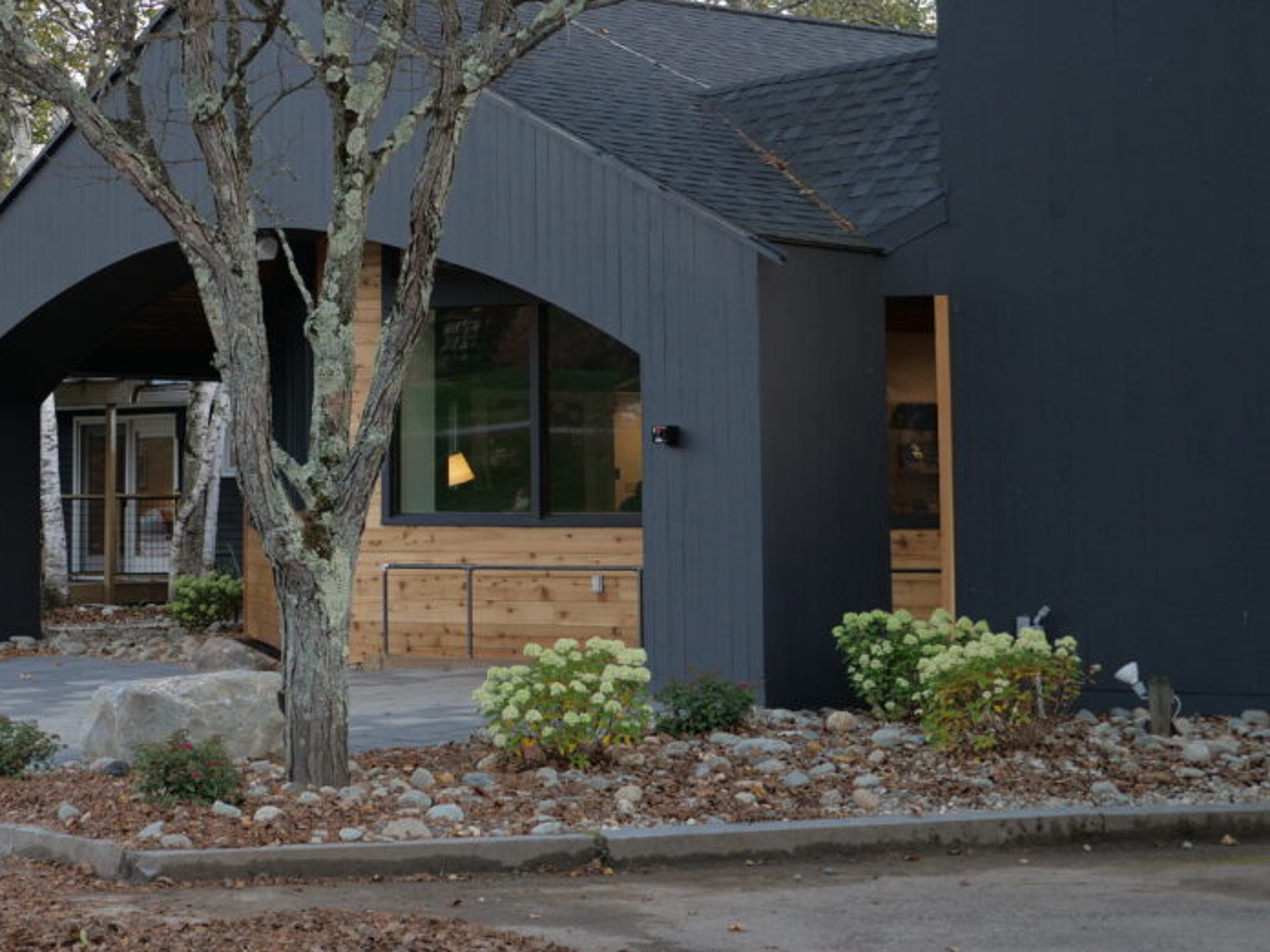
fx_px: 2715
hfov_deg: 25.7
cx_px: 208
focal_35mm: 74
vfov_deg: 19.7
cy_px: 215
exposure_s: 1/100
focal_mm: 22
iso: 200
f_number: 2.8
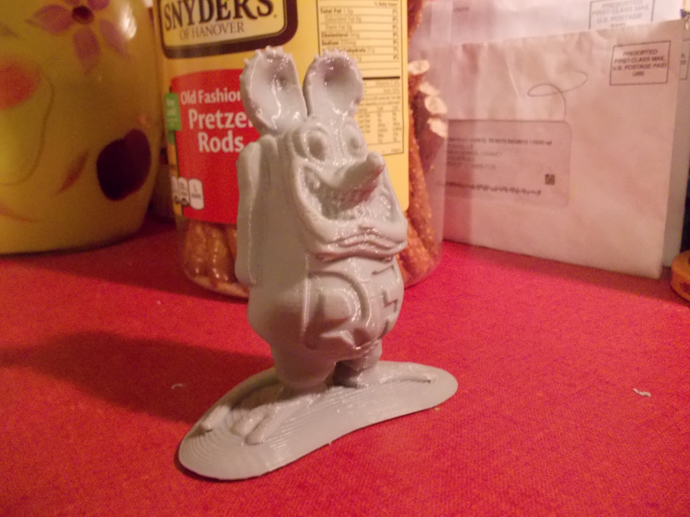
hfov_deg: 61.7
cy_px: 258
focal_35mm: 29
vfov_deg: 48.2
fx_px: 578
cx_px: 345
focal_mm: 4.1
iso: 400
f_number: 3.3
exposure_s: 1/10
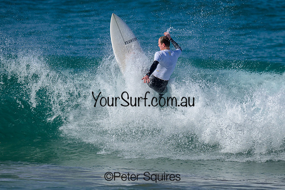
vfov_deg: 1.3
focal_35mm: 1098
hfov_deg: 1.9
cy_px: 69
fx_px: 8697
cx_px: 196
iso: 220
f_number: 6.3
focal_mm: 800
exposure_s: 1/2000
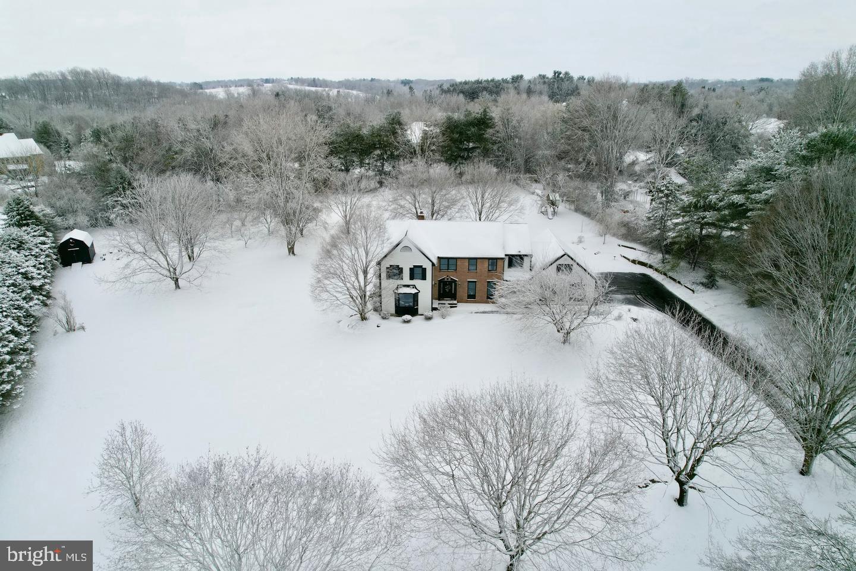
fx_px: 523
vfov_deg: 57.2
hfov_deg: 78.6
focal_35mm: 22
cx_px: 428
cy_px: 286
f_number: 2.8
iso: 100
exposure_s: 1/2000
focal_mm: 8.38
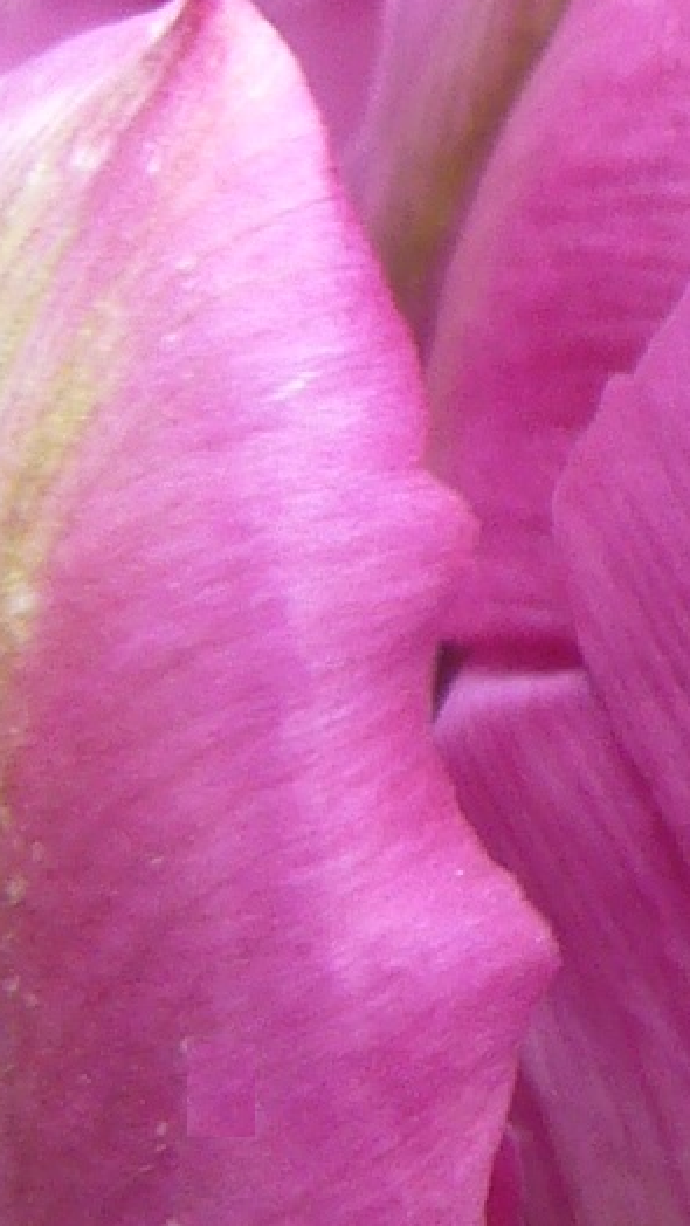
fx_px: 6664
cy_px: 337
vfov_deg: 10.5
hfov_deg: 5.7
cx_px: 1747
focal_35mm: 205
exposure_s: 1/320
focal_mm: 5.8
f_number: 2.8
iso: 80
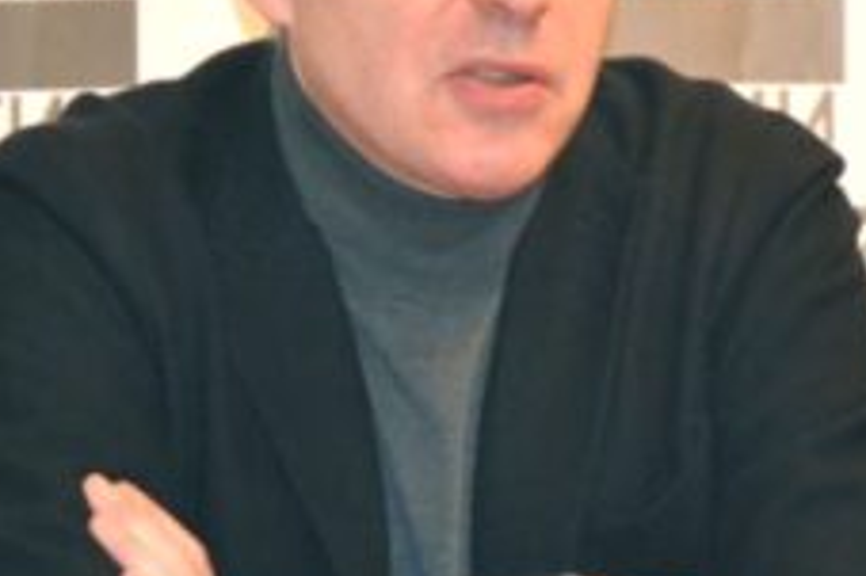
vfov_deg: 3.6
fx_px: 9158
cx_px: 485
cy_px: 216
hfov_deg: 5.4
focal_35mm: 381
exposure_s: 1/60
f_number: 5.6
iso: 3200
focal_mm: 90
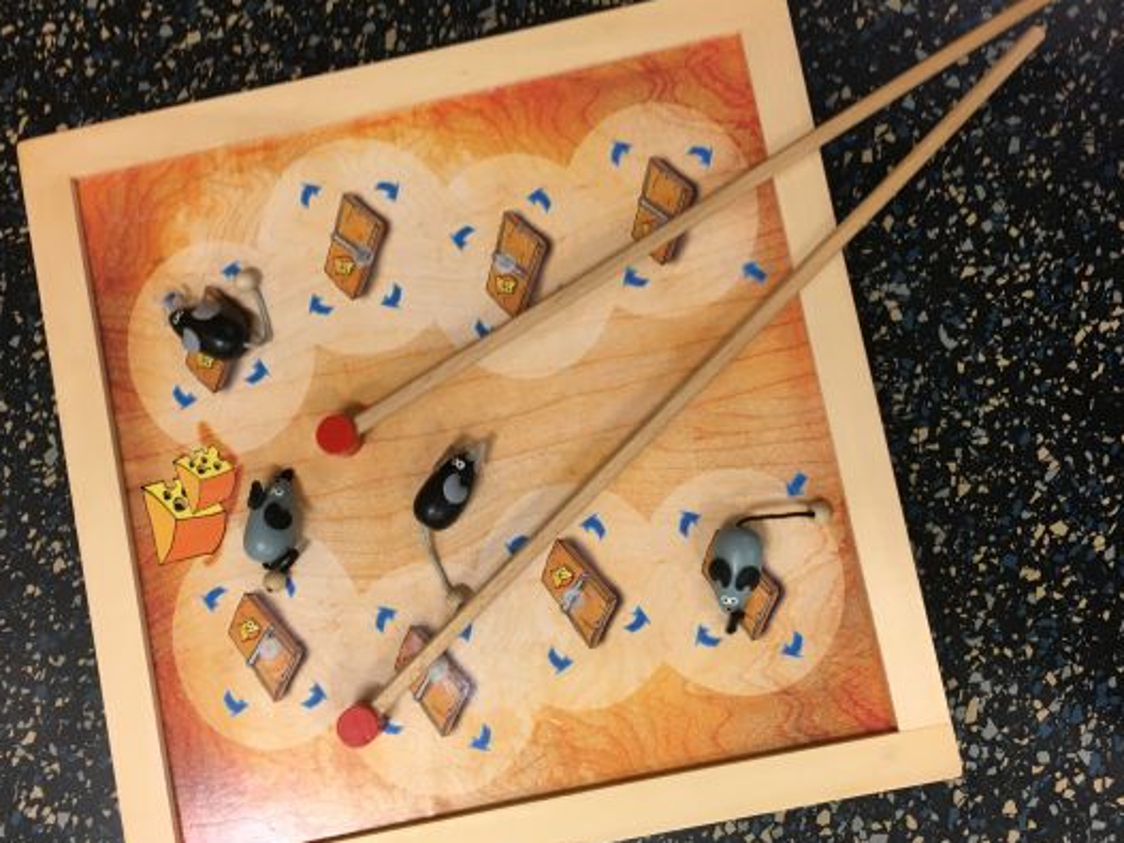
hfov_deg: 55.4
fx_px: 1071
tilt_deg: -83.2
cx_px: 574
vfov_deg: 42.9
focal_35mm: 33
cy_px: 429
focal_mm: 4.15
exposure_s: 1/33
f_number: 2.2
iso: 100
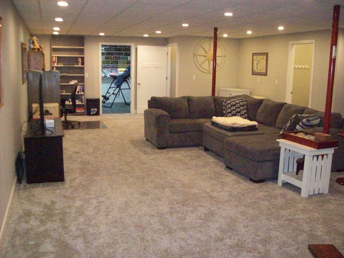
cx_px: 172
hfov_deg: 51.4
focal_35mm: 36
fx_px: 358
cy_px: 129
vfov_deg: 39.6
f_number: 2.7
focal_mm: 6
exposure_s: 1/128
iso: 800
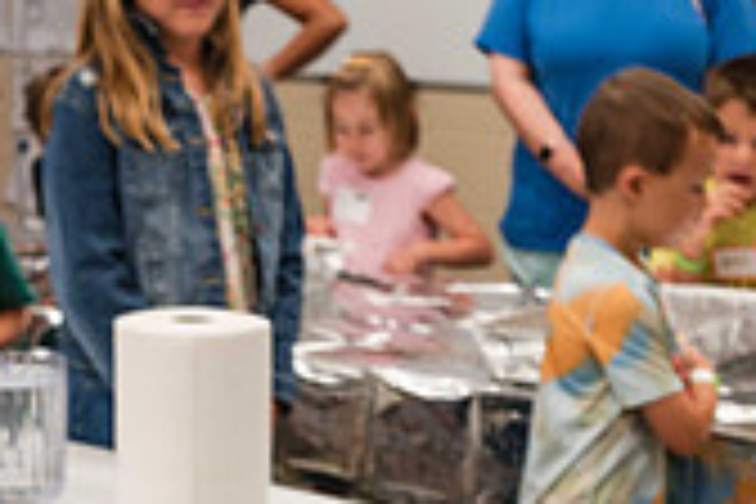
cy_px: 266
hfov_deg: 18.5
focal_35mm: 110
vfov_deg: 12.5
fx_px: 2310
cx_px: 261
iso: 640
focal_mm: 30
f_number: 4
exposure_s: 1/125
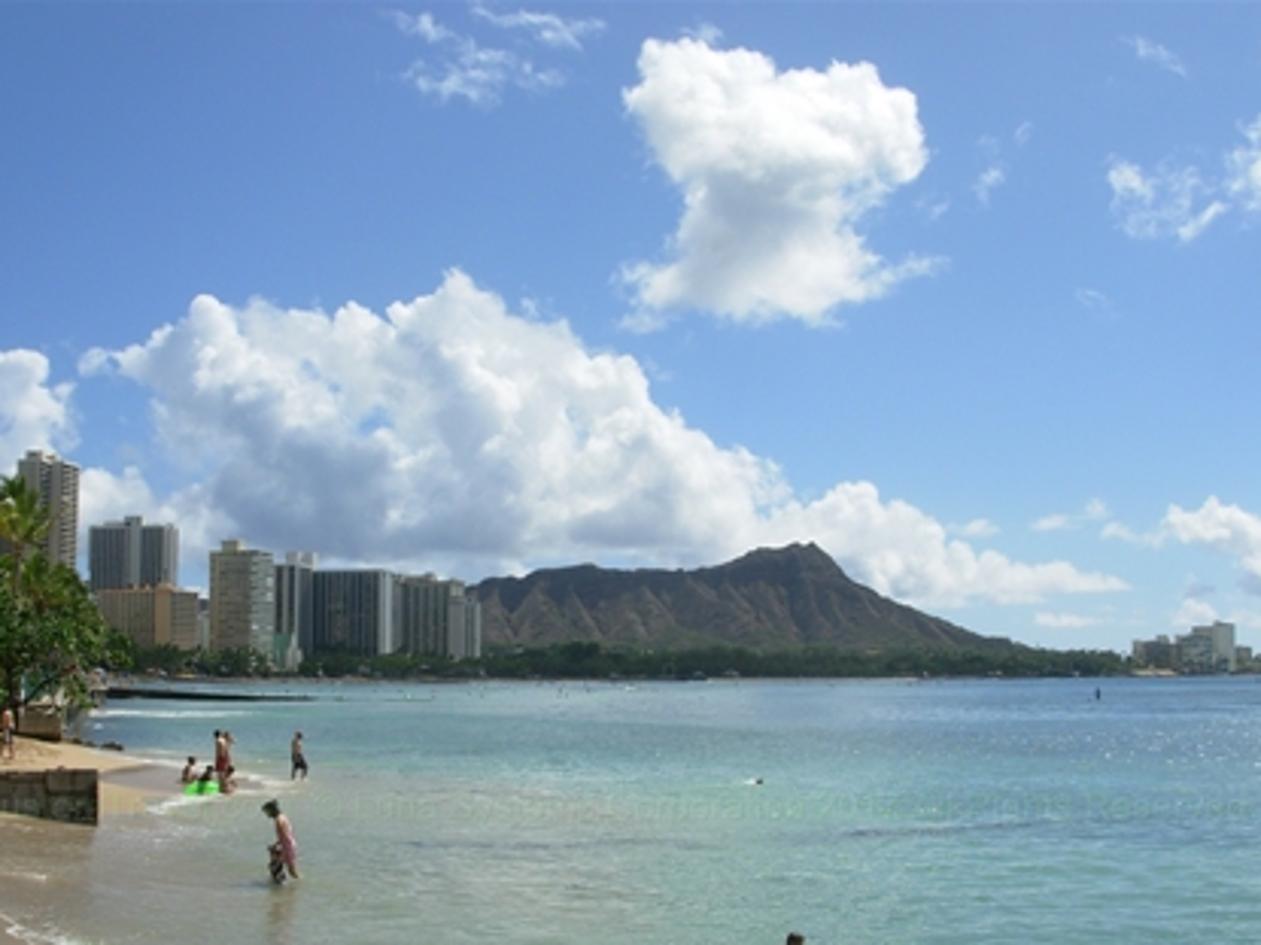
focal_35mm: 44
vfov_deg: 32.8
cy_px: 544
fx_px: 1602
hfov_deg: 43.0
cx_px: 611
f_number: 4.9
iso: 50
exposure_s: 1/861
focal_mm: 6.3
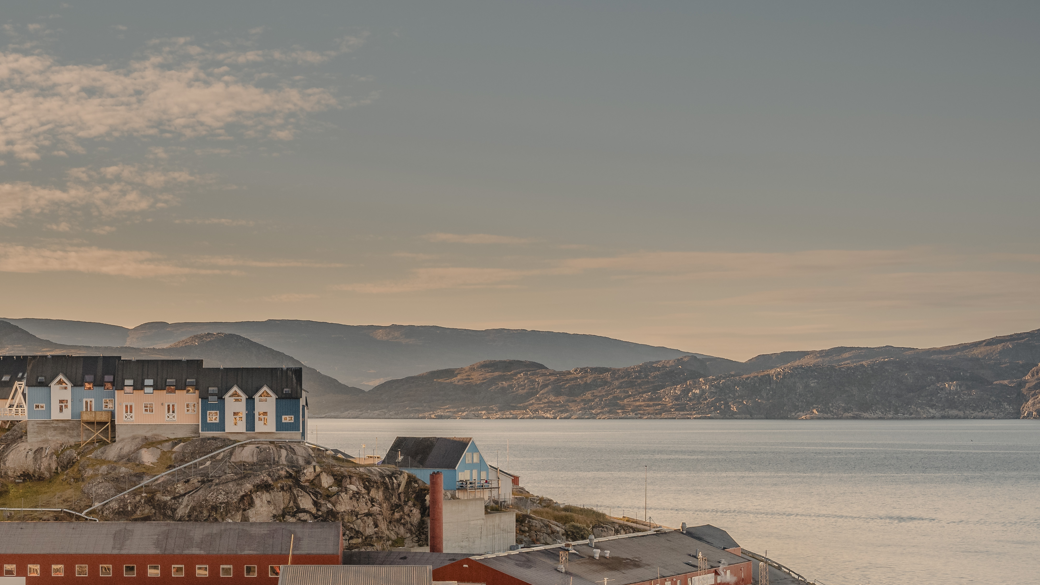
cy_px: 458
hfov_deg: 22.9
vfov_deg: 13.1
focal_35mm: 92
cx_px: 218
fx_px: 2537
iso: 250
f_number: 6.3
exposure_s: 1/500
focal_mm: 44
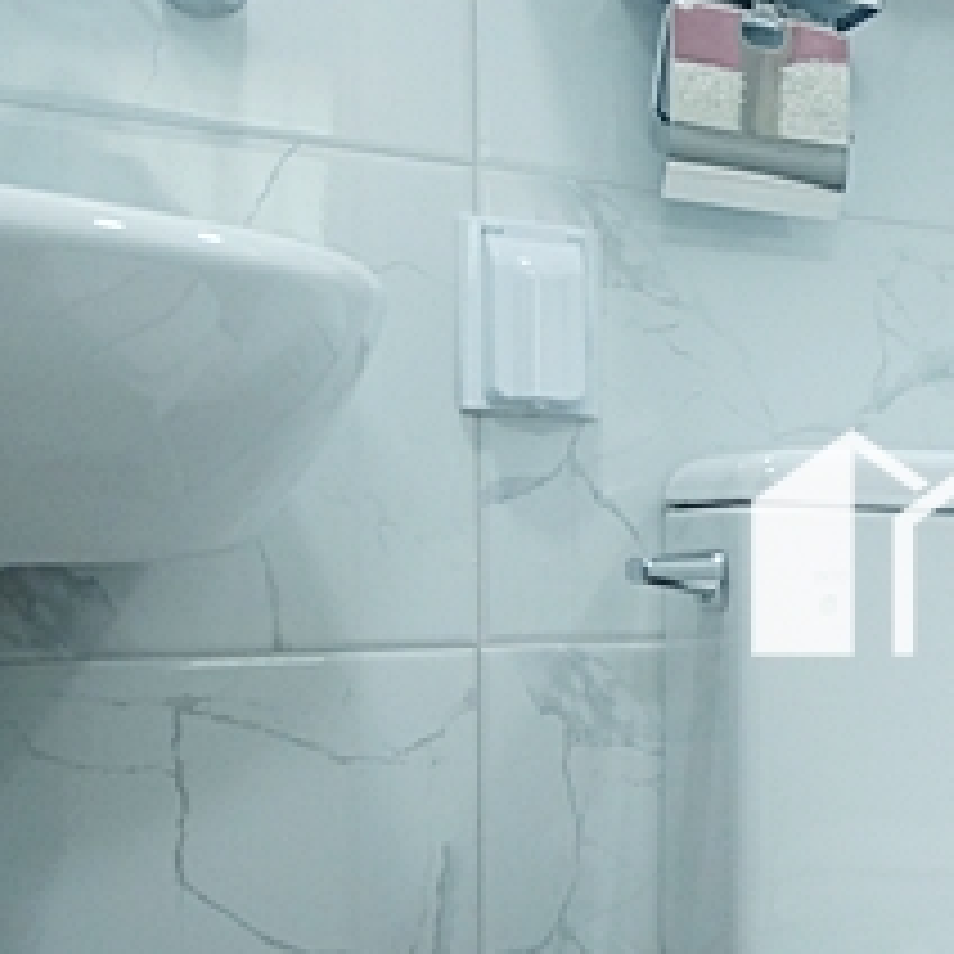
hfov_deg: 27.9
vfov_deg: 35.3
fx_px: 1497
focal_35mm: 48
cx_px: 1305
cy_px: 526
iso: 800
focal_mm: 10
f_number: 5.6
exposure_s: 1/60
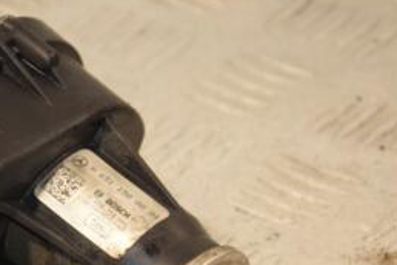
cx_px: -35
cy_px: 193
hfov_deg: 7.3
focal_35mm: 279
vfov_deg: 4.9
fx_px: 3077
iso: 800
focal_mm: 80
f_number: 6.3
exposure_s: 1/200
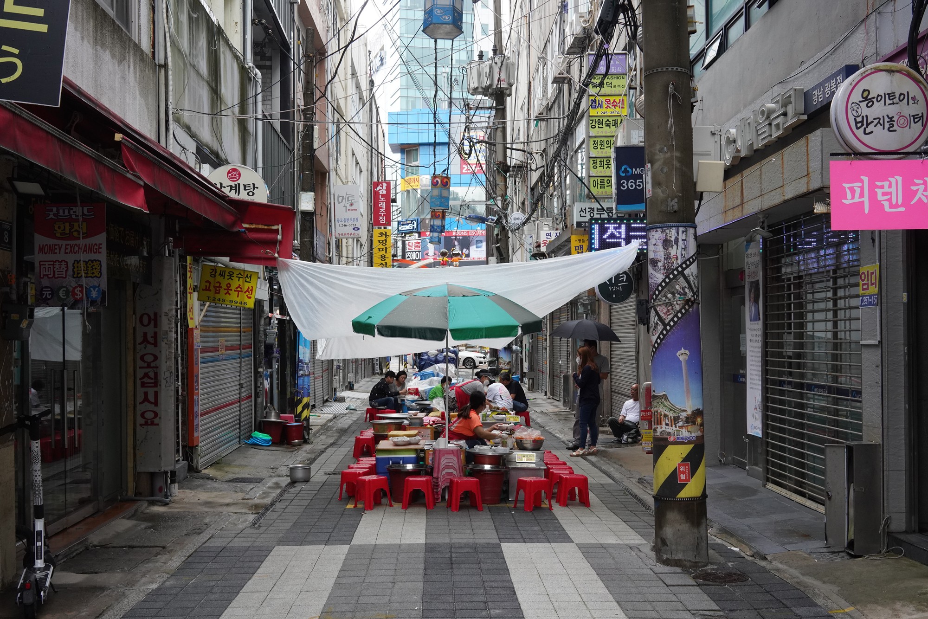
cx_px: 464
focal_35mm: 35
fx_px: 902
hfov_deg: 54.4
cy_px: 310
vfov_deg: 37.9
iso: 1600
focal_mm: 35
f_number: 11
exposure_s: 1/125
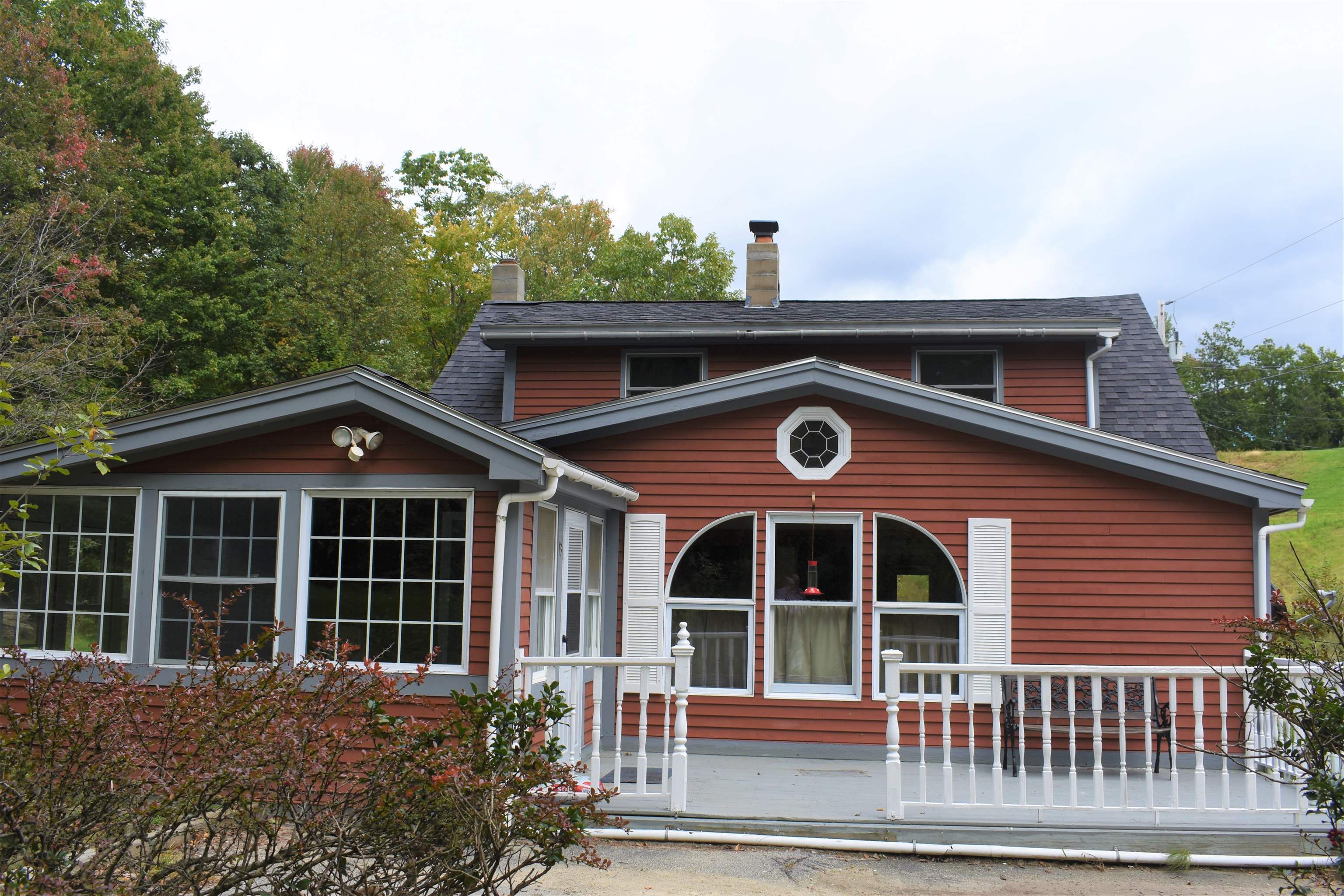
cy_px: 448
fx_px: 1120
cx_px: 672
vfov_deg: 43.6
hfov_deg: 61.9
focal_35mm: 30
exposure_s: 1/200
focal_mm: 20
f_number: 7.1
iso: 100
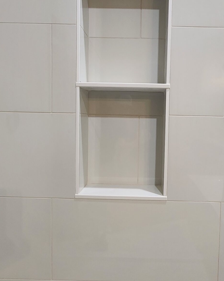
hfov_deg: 50.9
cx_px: 142
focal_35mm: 28
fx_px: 232
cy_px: 133
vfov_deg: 62.2
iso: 250
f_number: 2.2
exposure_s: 1/60
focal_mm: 2.2
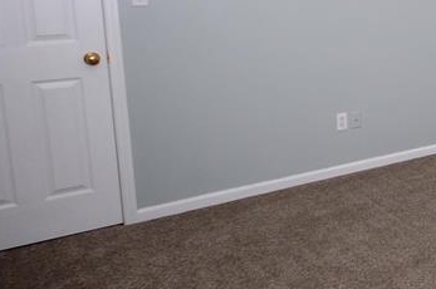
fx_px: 568
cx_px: 569
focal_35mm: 47
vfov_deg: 28.0
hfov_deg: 31.9
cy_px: 59
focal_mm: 10
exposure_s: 1/60
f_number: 4
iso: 200
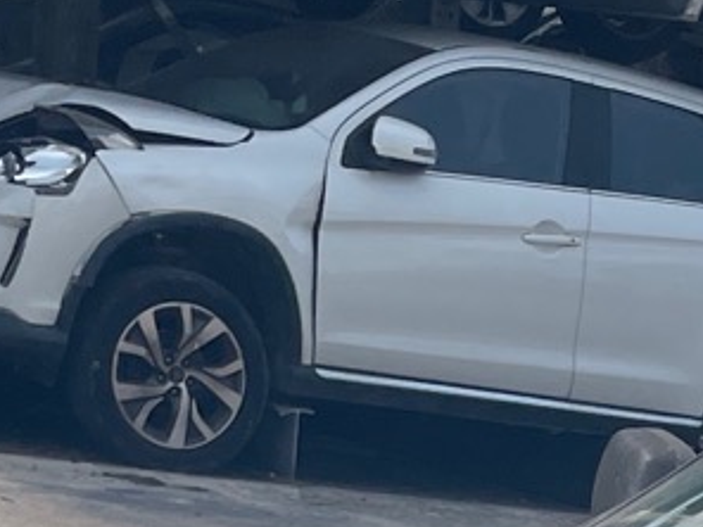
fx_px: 3209
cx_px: 1135
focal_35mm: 158
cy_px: 1360
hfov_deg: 11.8
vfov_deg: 8.4
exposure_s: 1/6135
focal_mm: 4.2
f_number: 1.6
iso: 32
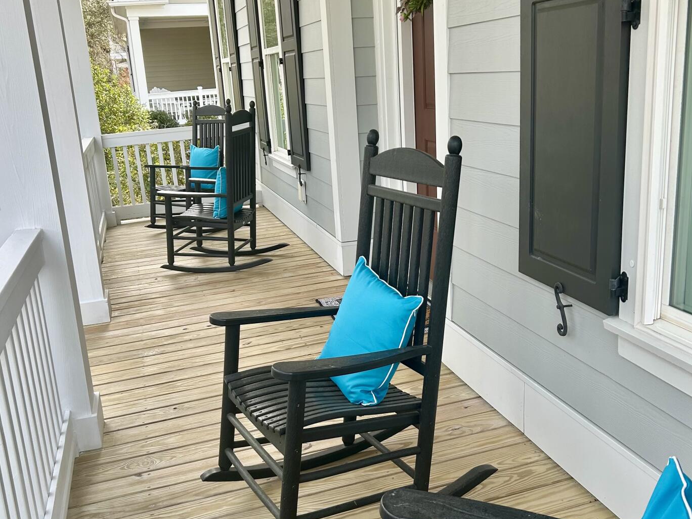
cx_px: 371
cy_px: 293
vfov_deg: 37.7
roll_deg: +1.4
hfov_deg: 48.9
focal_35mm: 38
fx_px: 760
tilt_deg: -17.2
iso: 50
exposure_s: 1/521
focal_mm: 5.7
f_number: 1.5
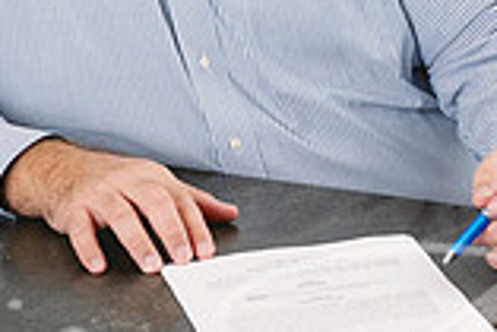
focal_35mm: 177
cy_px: 11
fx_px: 2446
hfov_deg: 11.5
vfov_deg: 7.7
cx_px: 532
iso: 160
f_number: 5.6
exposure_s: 1/160
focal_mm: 48
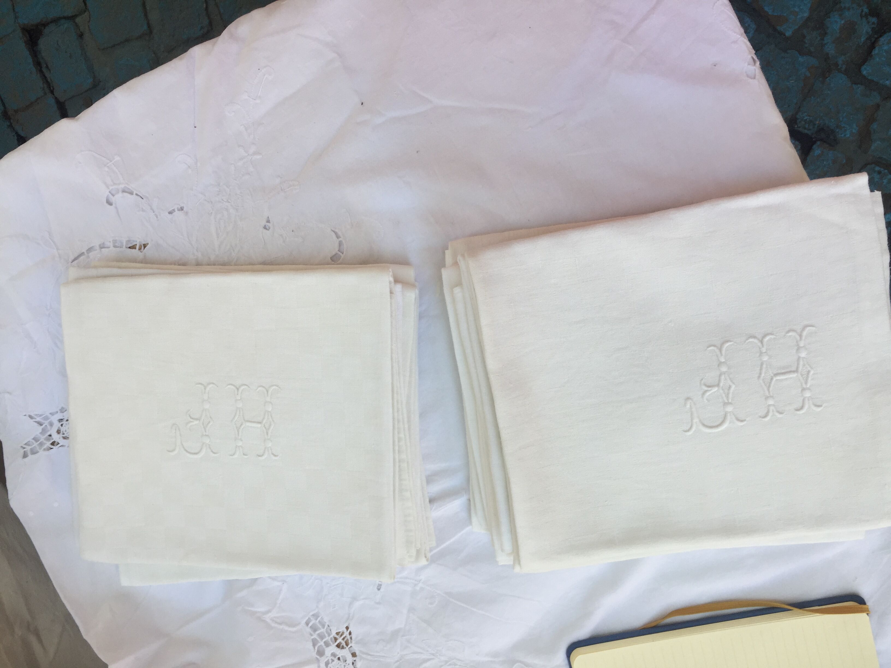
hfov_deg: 61.7
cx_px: 446
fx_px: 746
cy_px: 334
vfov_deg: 48.2
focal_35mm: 29
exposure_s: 1/107
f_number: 2.2
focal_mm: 4.15
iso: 32
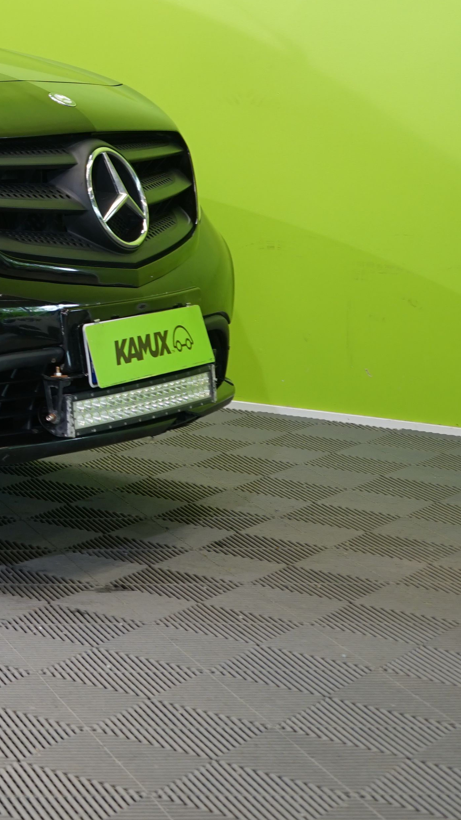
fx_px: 1935
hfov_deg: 12.0
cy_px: 158
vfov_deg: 23.6
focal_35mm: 89
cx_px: -492
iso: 400
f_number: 5.6
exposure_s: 1/25
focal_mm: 35
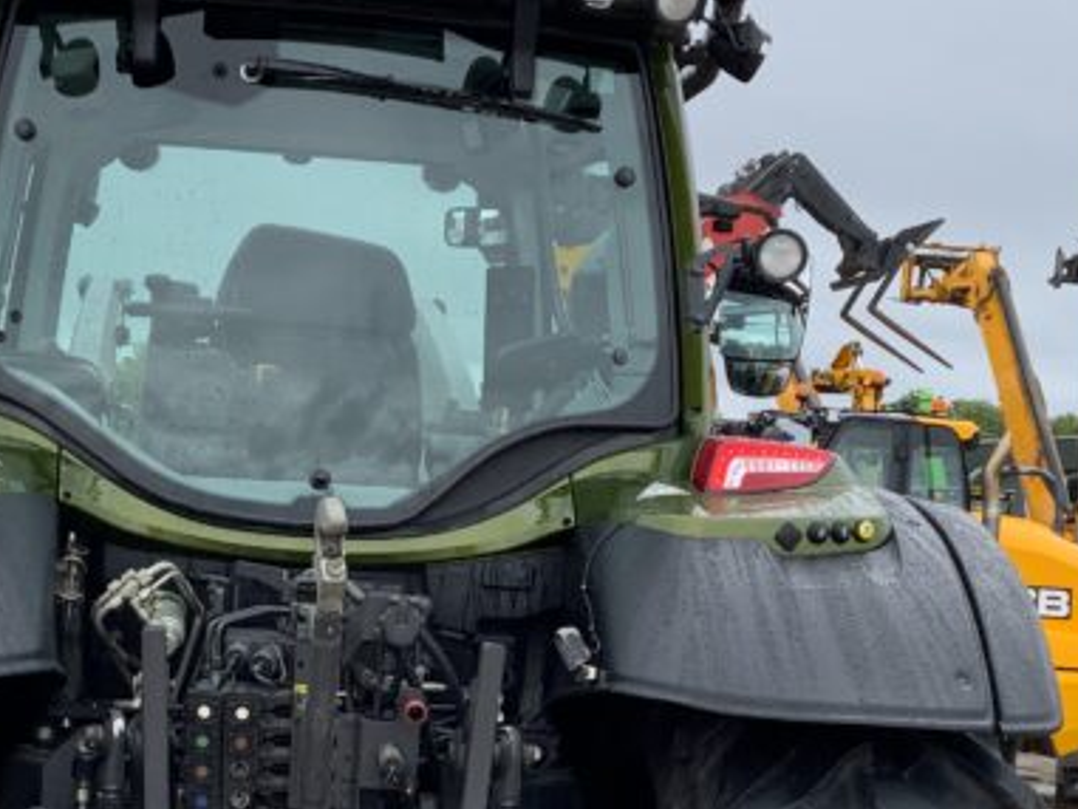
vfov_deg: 18.7
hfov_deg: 25.0
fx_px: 2430
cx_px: 478
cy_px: 676
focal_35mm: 78
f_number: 1.8
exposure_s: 1/898
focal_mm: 3
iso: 16
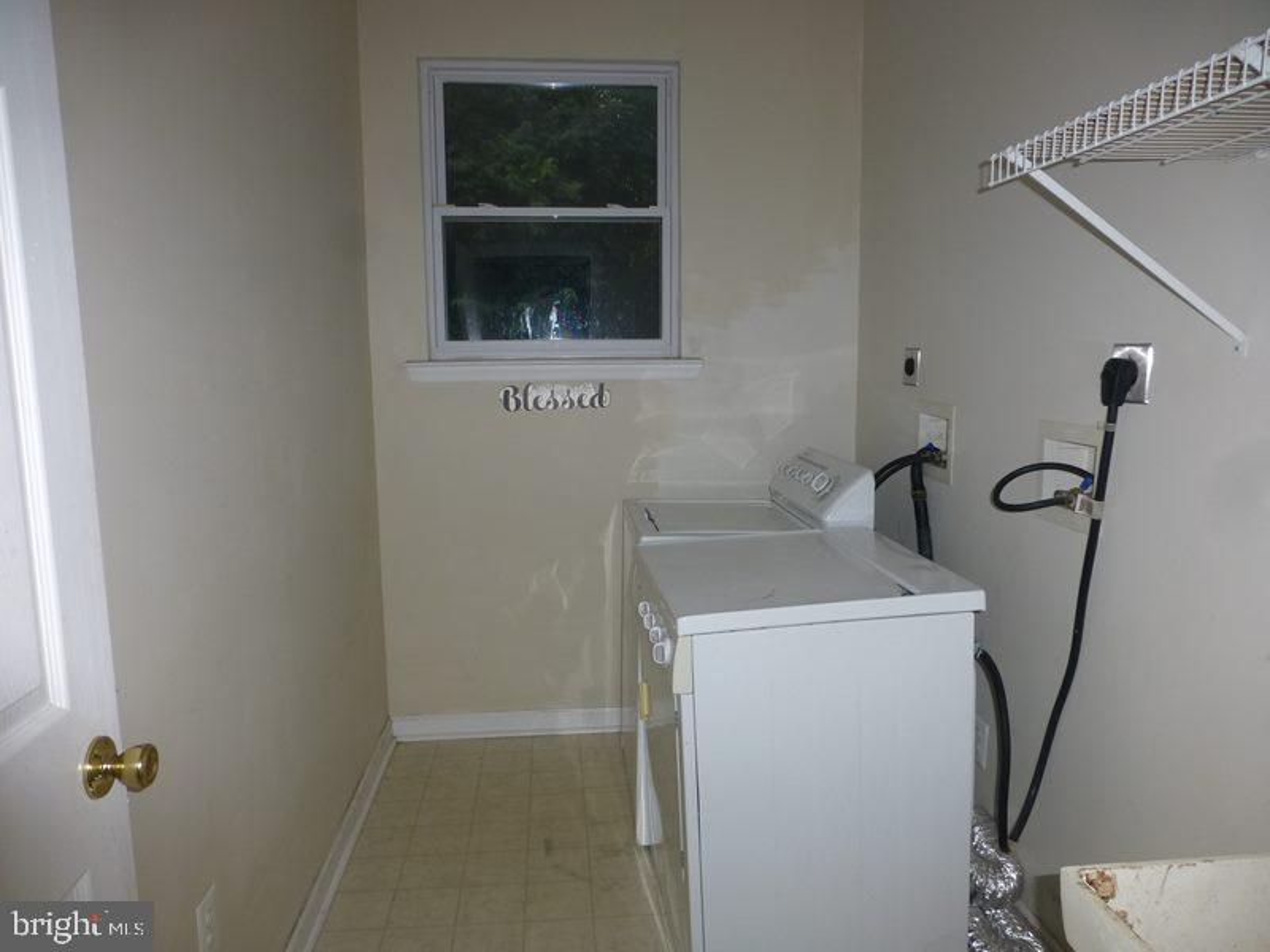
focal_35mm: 24
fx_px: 881
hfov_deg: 71.6
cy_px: 476
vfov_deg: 56.8
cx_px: 635
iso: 125
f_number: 3.3
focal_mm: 4.3
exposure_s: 1/60
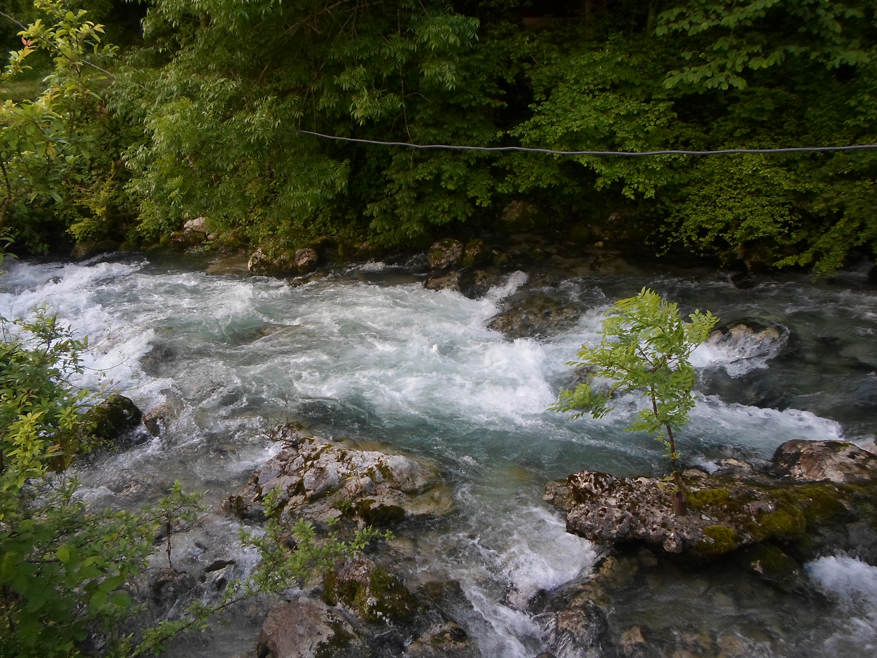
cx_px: 438
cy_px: 329
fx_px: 633
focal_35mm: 25
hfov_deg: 69.4
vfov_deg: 54.9
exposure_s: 1/180
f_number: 2.5
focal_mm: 4.5
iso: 80
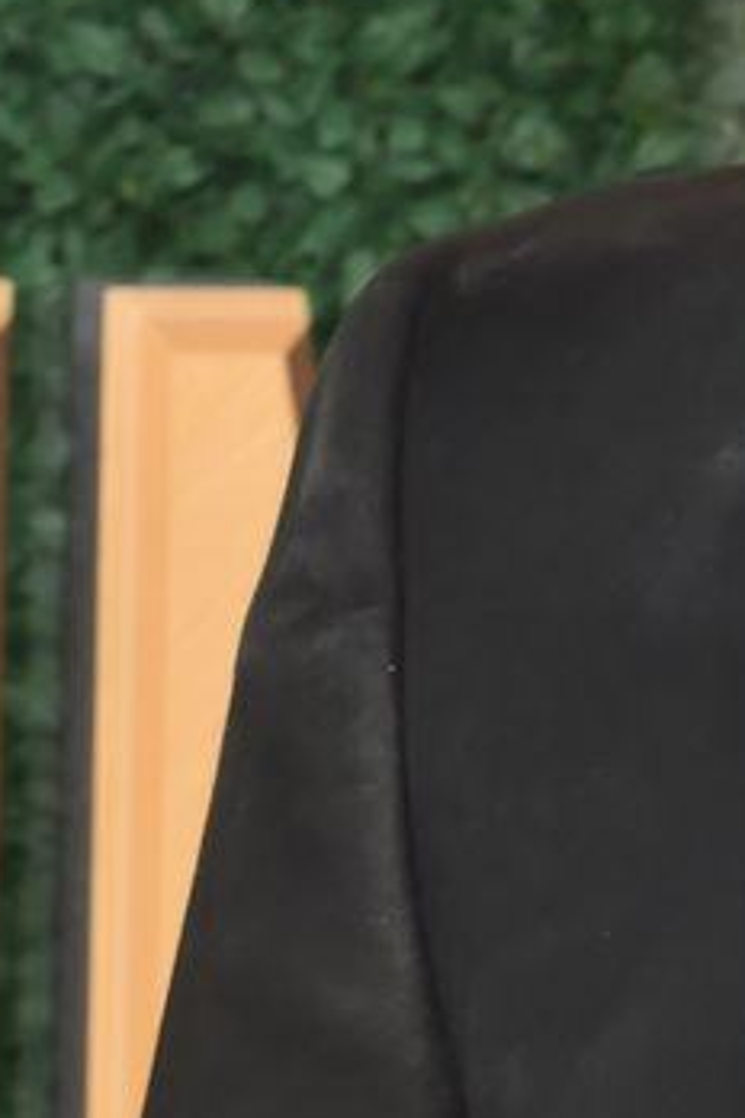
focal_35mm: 362
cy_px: 1001
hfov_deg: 3.8
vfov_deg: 5.7
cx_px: 1484
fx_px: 11236
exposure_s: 1/250
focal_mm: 70
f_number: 7.1
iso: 640
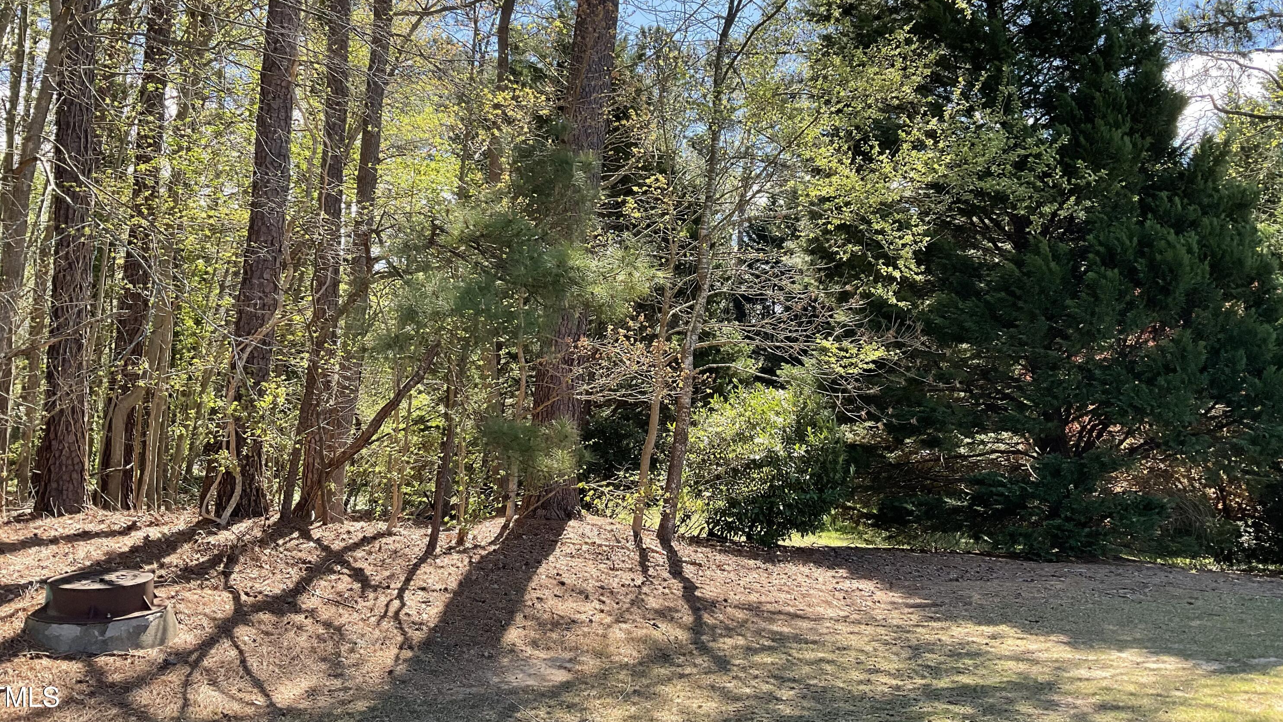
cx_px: 635
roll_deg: +0.2
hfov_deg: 61.0
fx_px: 1089
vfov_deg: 36.4
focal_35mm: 32
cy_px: 254
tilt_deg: +7.3
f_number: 1.8
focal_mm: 3
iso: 16
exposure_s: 1/375
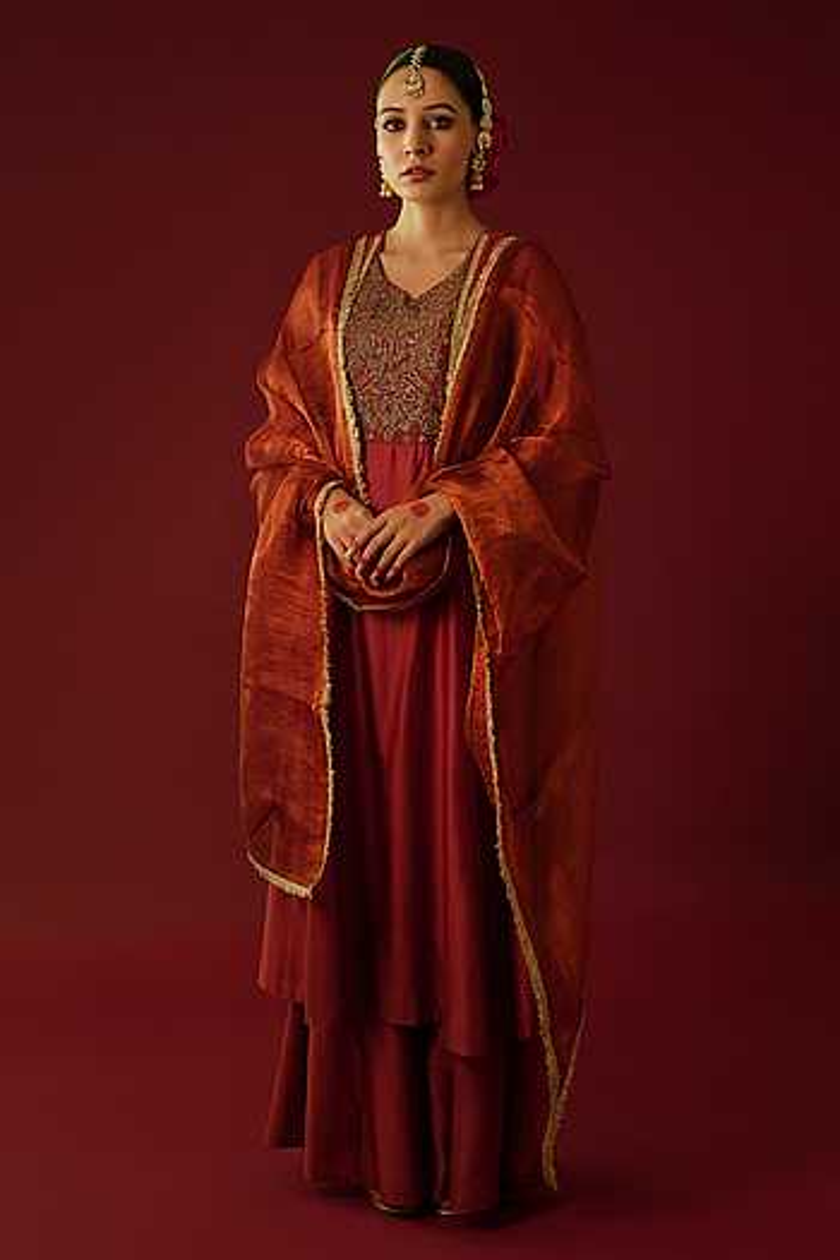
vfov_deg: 40.3
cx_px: 420
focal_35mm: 49
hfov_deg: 27.5
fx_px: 1715
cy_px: 630
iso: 200
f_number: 3.2
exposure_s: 1/200
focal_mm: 49
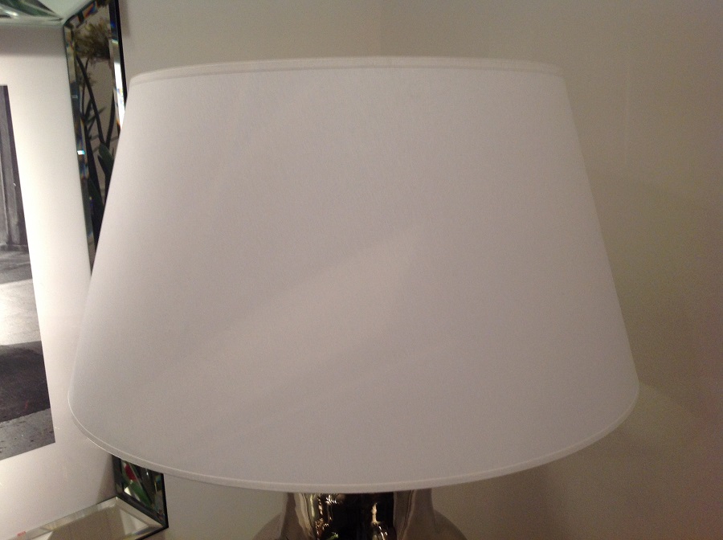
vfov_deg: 40.6
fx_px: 730
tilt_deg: -12.9
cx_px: 362
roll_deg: -0.3
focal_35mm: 35
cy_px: 270
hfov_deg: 52.7
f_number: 2.4
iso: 100
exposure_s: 1/15
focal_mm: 4.28
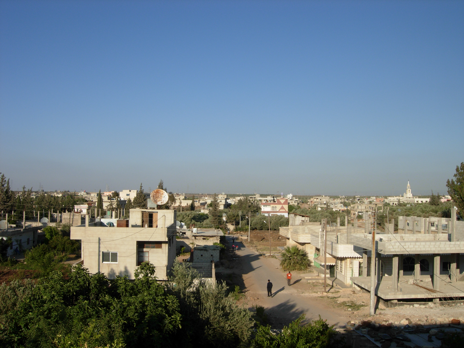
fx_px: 483
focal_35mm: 36
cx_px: 232
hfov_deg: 51.4
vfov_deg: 39.7
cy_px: 174
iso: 50
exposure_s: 1/342
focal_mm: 7.5
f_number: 6.8
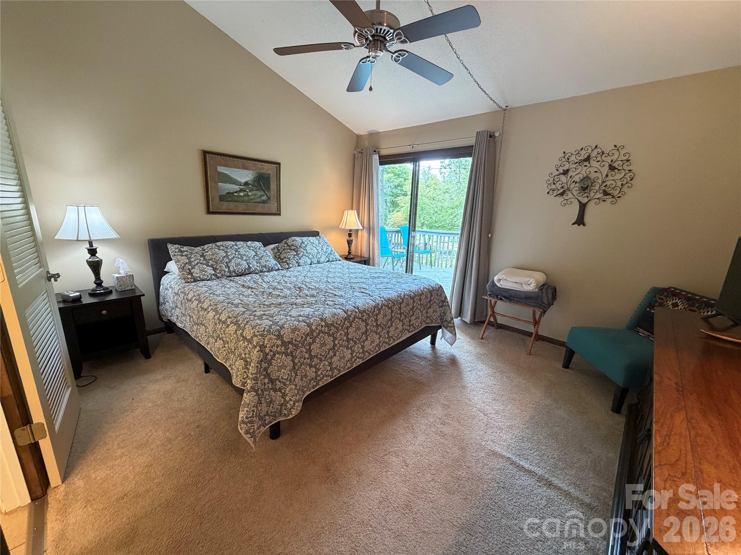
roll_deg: -3.5
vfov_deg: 85.7
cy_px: 278
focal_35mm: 14
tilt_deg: -15.5
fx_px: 300
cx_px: 370
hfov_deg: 102.1
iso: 250
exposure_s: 1/60
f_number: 2.2
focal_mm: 2.22
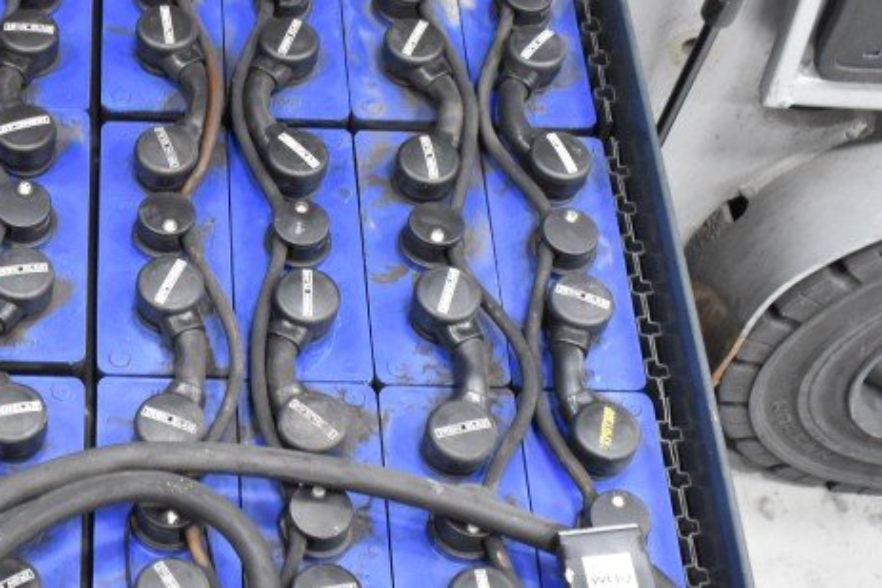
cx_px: 80
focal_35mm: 70
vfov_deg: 19.5
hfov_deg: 27.7
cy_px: 343
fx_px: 1715
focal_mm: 18
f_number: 4.5
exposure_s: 1/25
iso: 1600
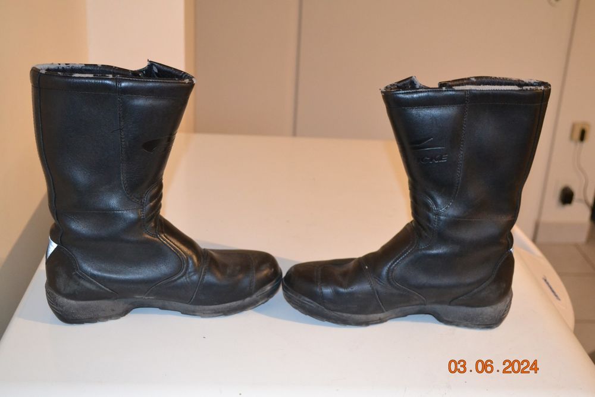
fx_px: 793
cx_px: 298
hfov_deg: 41.1
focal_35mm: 48
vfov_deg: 28.1
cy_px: 198
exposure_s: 1/60
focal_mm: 32
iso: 2200
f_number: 4.8
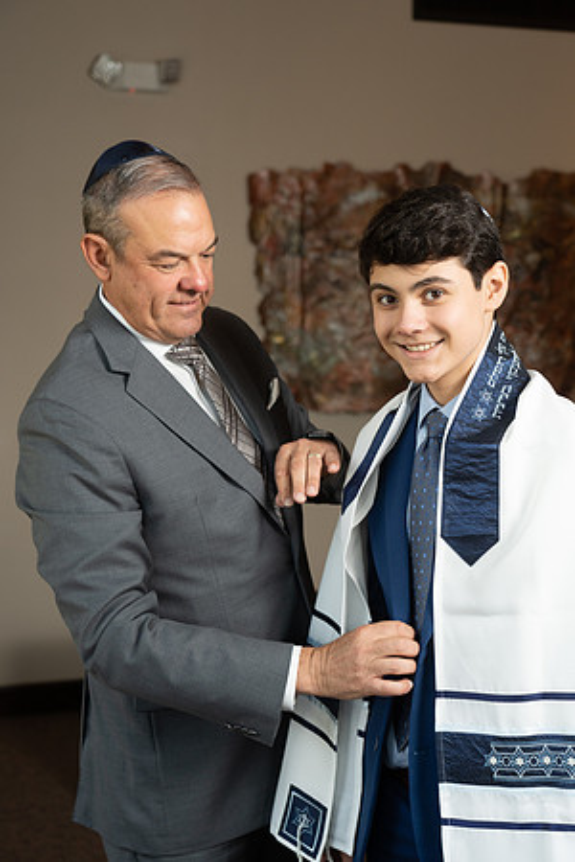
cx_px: 288
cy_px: 431
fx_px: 1270
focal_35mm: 53
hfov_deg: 25.5
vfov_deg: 37.5
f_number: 4
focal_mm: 53
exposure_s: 1/250
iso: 640
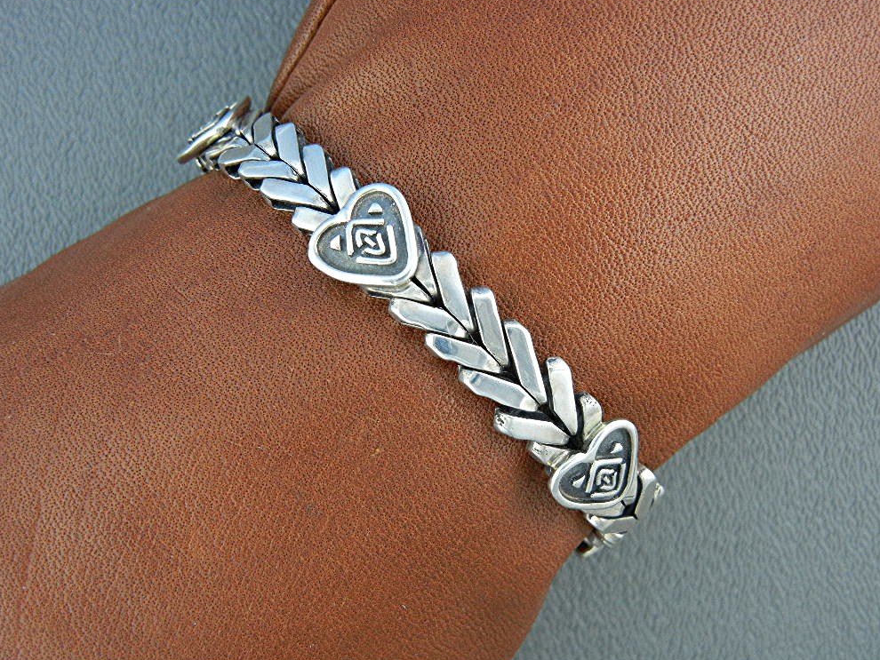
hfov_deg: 31.7
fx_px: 1551
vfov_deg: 24.0
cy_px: 328
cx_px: 441
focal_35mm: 61
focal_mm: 10.6
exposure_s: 1/5
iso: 200
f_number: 4
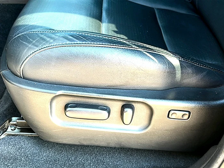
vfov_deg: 37.7
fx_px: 246
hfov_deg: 49.0
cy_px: 84
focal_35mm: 38
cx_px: 112
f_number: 1.78
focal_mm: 6.86
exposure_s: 1/87
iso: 50
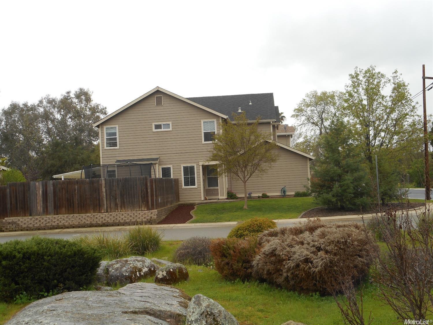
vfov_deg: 32.9
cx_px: 216
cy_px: 162
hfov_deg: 43.0
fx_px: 550
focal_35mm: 44
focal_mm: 7.9
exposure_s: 1/80
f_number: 4.7
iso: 80
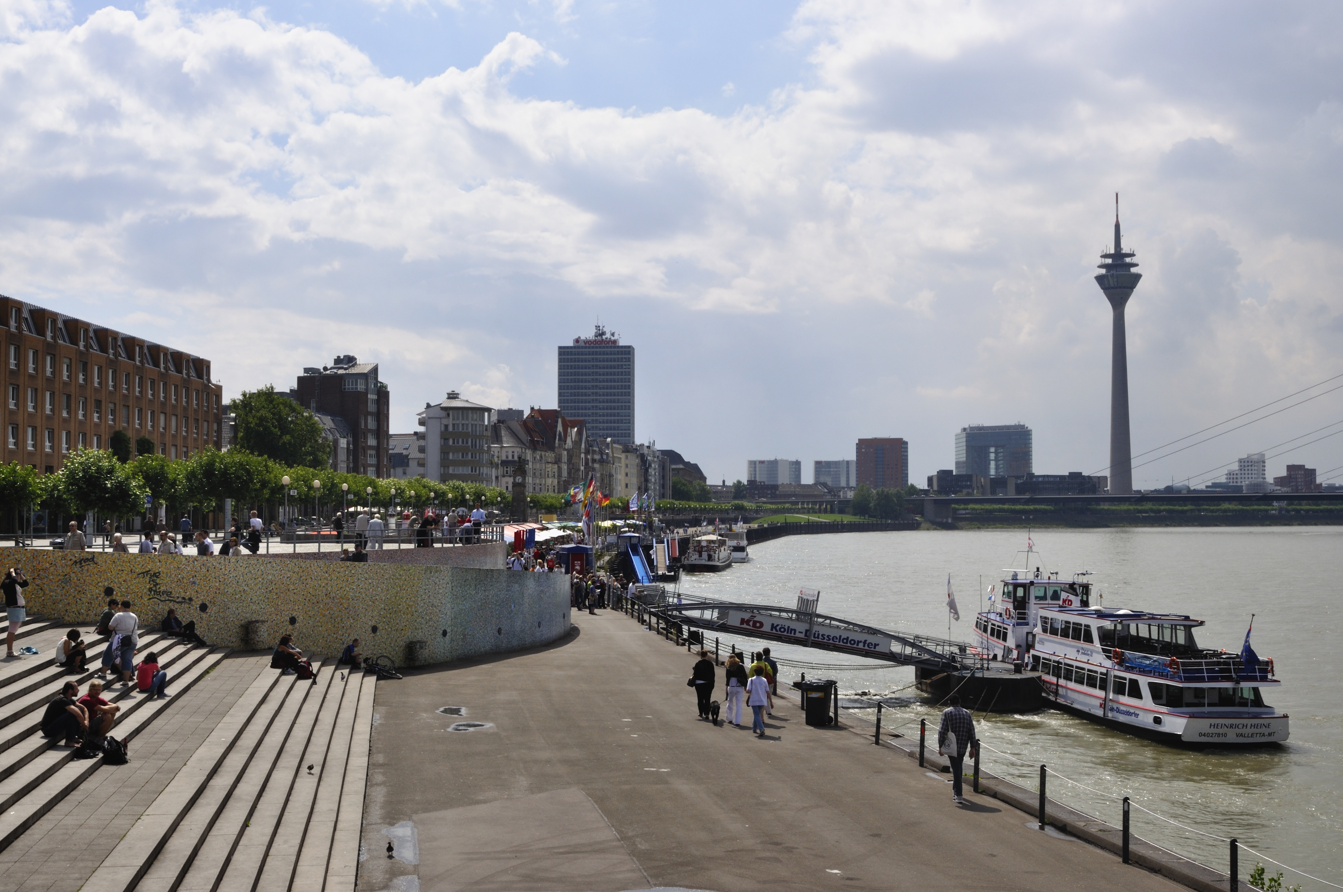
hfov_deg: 46.4
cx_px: 672
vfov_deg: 31.8
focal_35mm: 42
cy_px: 446
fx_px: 1565
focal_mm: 28
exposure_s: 1/250
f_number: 16
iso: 200
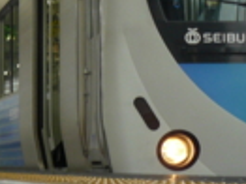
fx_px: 937
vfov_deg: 11.2
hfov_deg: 14.9
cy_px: 86
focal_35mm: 132
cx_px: 186
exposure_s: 1/100
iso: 100
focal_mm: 6
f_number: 3.2
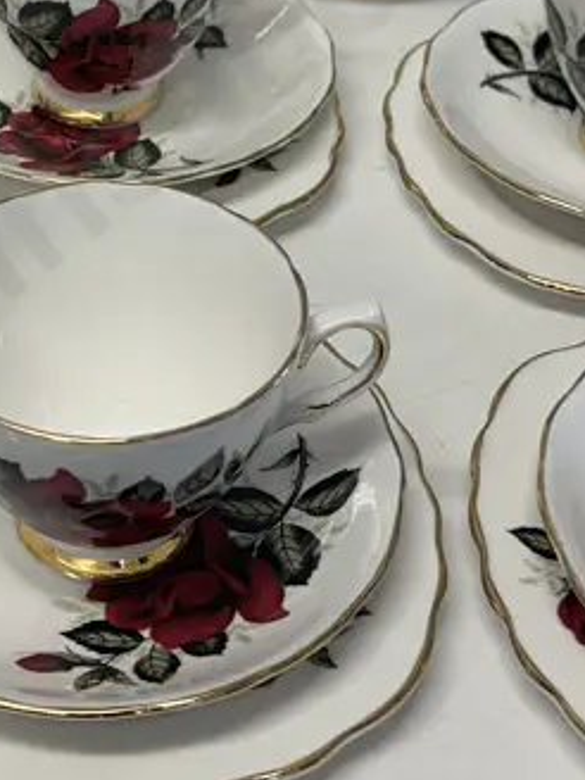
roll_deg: +0.3
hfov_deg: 19.4
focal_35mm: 75
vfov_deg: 25.6
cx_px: 100
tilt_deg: -36.0
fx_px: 1690
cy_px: 178
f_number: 1.78
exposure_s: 1/100
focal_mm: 6.86
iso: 64
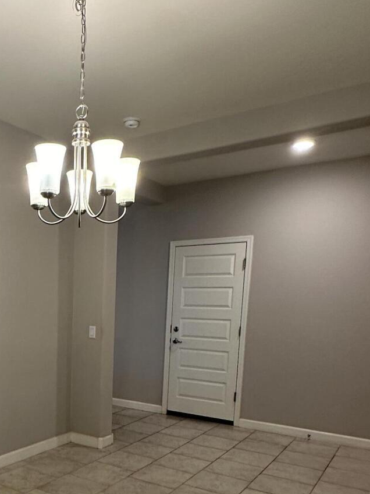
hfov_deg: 40.2
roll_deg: -1.4
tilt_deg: -7.2
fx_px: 470
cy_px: 365
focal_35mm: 33
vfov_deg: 53.1
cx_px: 47
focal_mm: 2.22
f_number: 2.2
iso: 250
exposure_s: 1/120
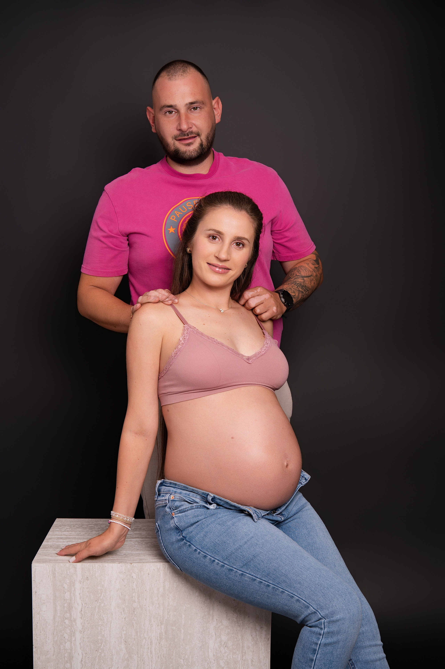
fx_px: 1077
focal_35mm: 58
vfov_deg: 34.5
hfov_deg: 23.3
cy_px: 334
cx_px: 222
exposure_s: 1/160
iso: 160
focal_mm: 58
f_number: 6.3
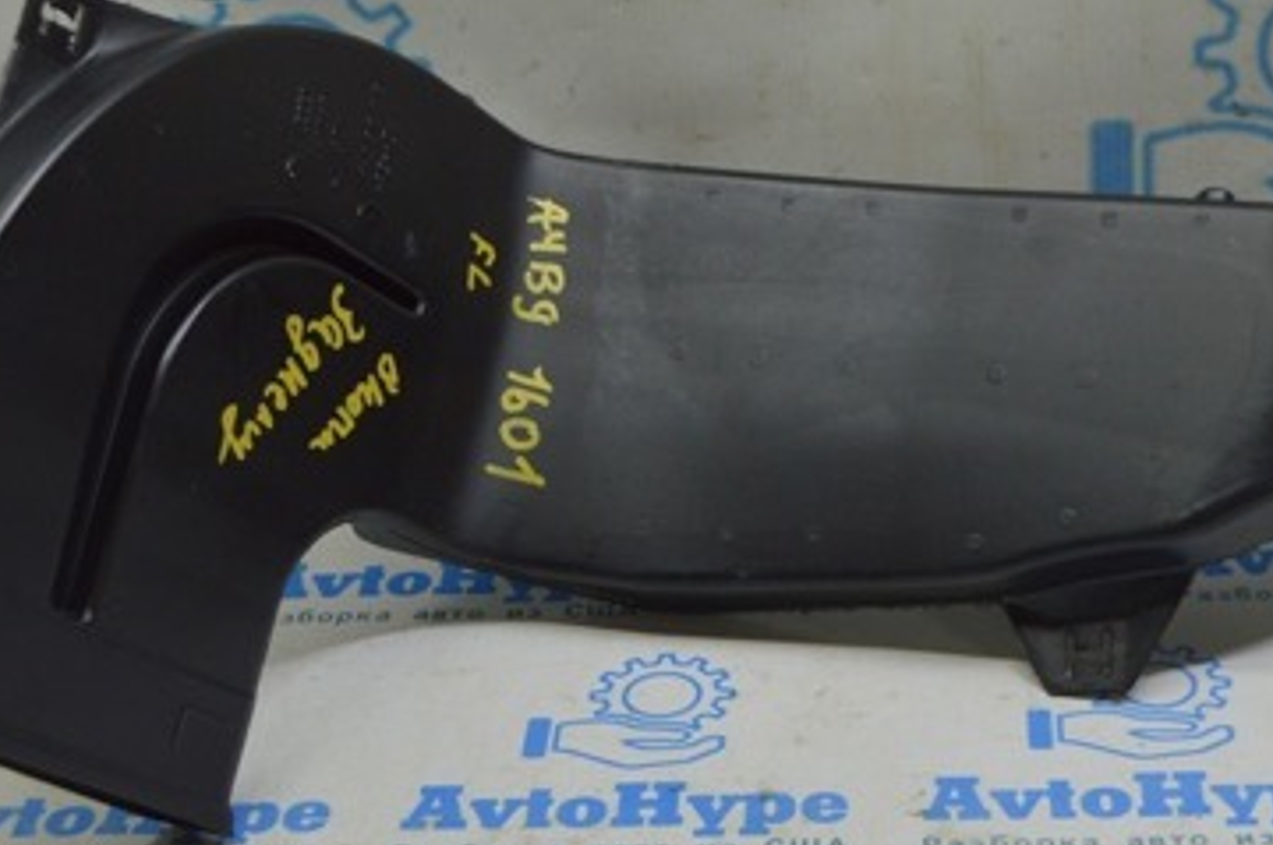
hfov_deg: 25.4
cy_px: 348
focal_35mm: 80
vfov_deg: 17.0
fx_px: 2825
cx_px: 725
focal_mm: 30
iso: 400
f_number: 5.6
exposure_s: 1/40
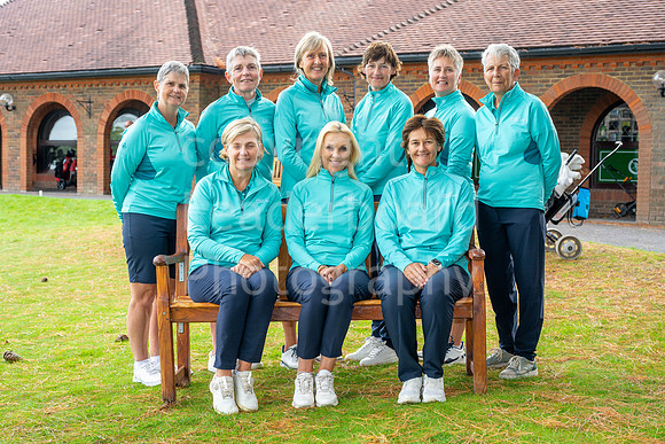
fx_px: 998
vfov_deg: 25.1
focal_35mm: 54
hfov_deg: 36.9
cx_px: 332
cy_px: 222
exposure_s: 1/100
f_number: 5.6
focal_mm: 54
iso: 200
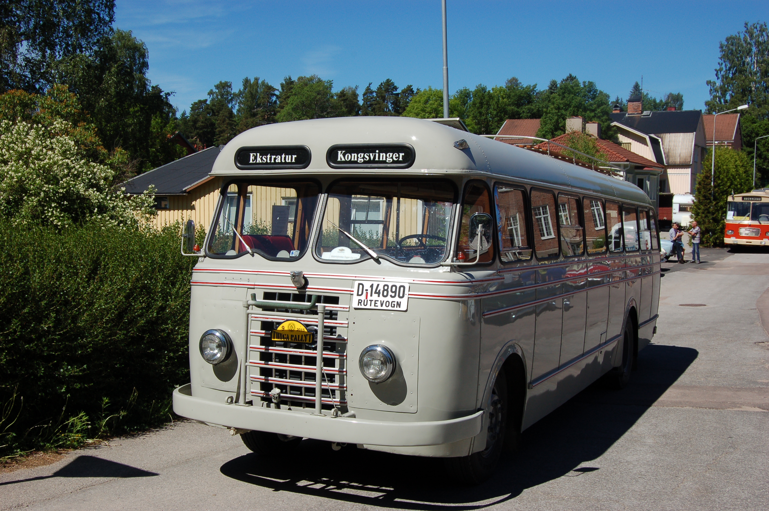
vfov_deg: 31.8
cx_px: 384
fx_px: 896
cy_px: 256
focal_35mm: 42
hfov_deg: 46.4
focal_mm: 28
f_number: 10
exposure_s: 1/400
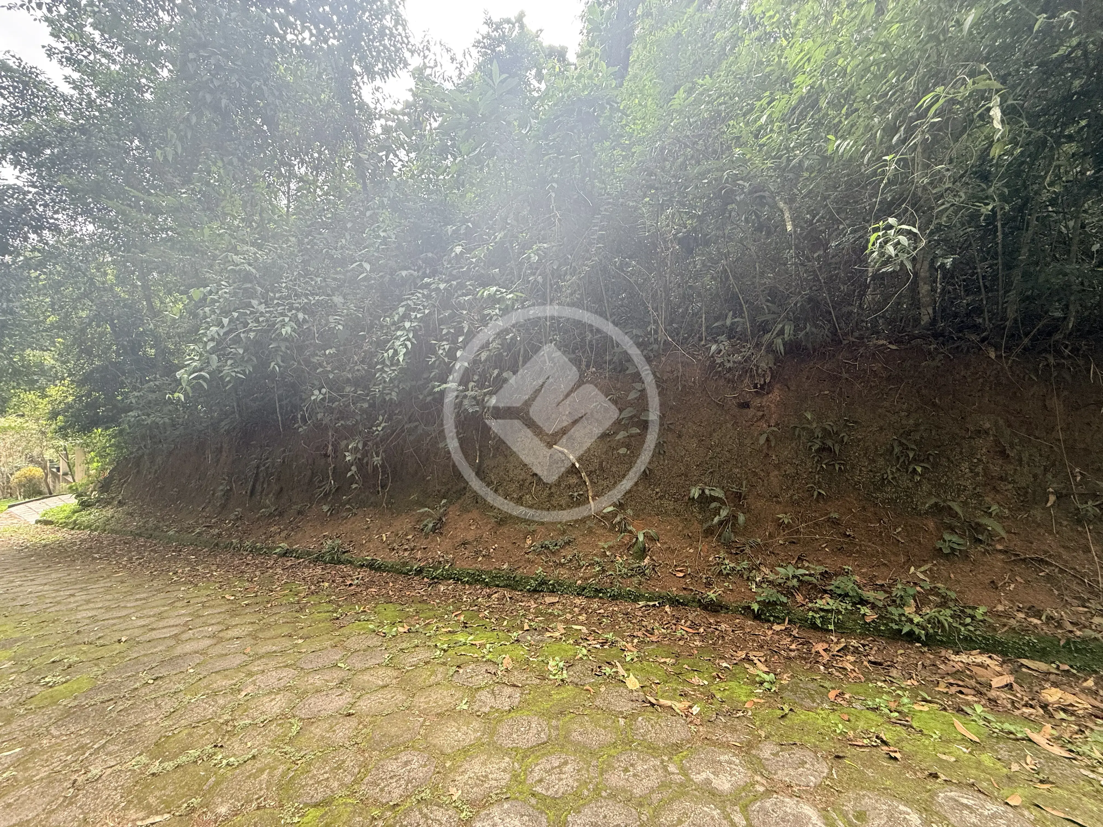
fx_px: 446
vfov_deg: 85.7
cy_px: 414
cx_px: 552
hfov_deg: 102.1
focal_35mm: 14
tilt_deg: -2.5
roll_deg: -3.6
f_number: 2.2
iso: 80
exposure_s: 1/99
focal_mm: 2.22
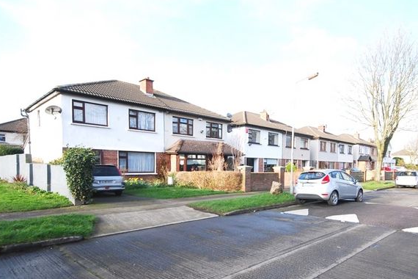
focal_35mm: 25
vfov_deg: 51.4
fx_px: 286
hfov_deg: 71.5
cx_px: 254
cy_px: 174
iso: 200
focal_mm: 13
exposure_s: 1/100
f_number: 9
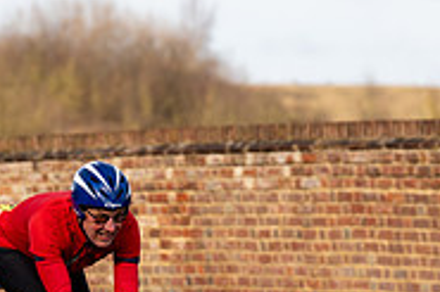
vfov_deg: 3.3
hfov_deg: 4.9
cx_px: 150
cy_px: 269
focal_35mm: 420
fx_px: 5129
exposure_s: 1/800
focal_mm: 134
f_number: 4
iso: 100
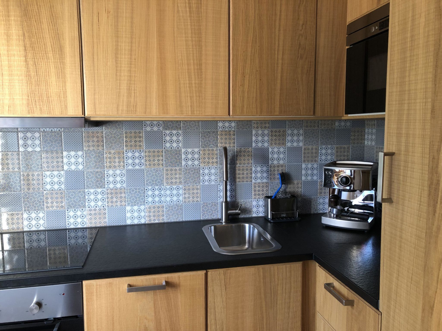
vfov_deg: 49.7
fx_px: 358
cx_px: 221
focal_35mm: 28
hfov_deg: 63.4
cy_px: 166
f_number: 1.8
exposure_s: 1/15
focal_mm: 3.99
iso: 50
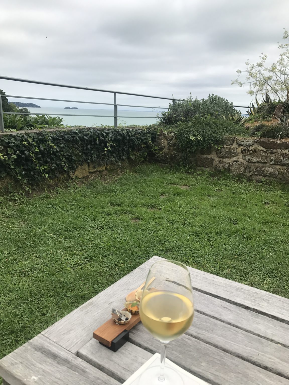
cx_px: 144
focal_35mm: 28
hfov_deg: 49.7
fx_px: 312
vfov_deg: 63.4
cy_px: 192
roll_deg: -3.5
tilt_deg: -13.4
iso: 20
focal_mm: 3.99
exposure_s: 1/2128
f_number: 1.8
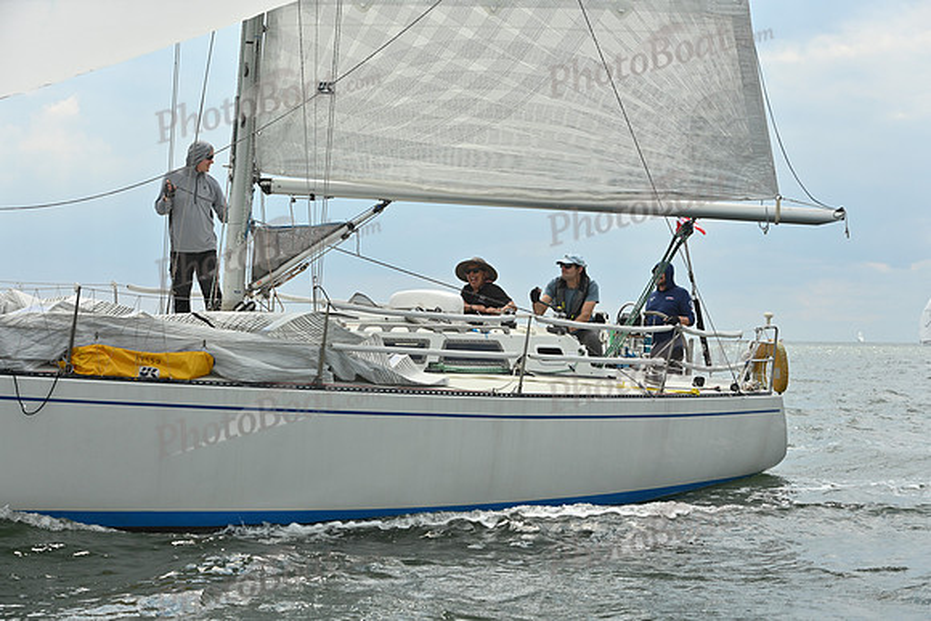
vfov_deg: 19.5
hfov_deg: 28.8
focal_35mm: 70
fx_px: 1811
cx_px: 466
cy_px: 310
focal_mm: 70
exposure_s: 1/1600
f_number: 7.1
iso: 320
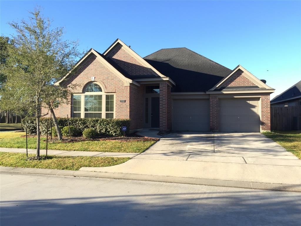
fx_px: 252
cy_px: 113
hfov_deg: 61.7
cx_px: 150
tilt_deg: +2.0
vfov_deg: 48.2
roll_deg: -1.1
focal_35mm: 29
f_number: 2.2
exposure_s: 1/471
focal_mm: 4.15
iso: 32
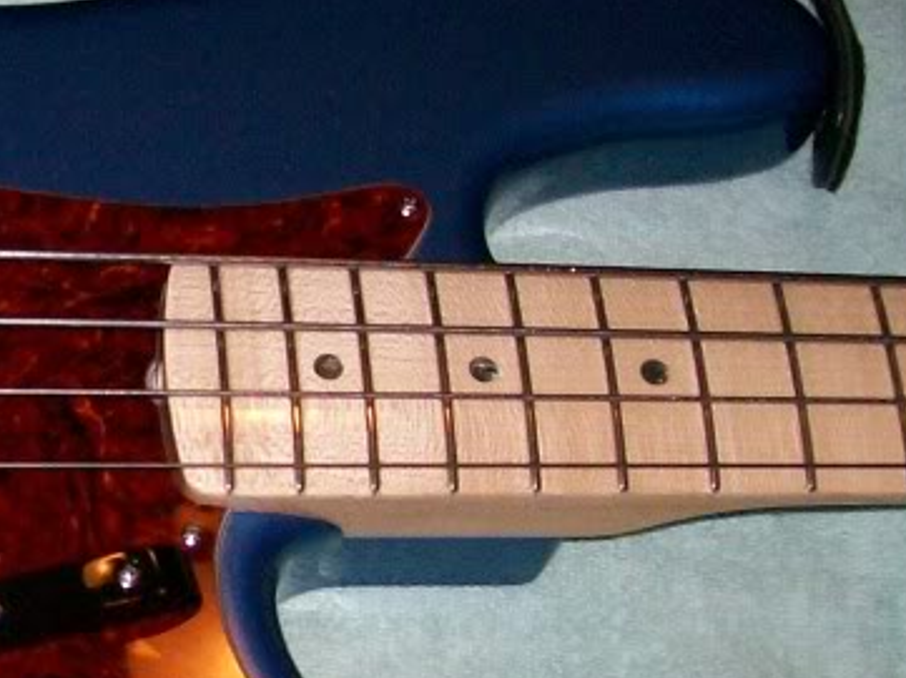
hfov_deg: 17.9
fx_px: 2667
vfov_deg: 14.4
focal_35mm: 102
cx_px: -302
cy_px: 550
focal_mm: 6
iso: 140
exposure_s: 1/64
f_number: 2.7
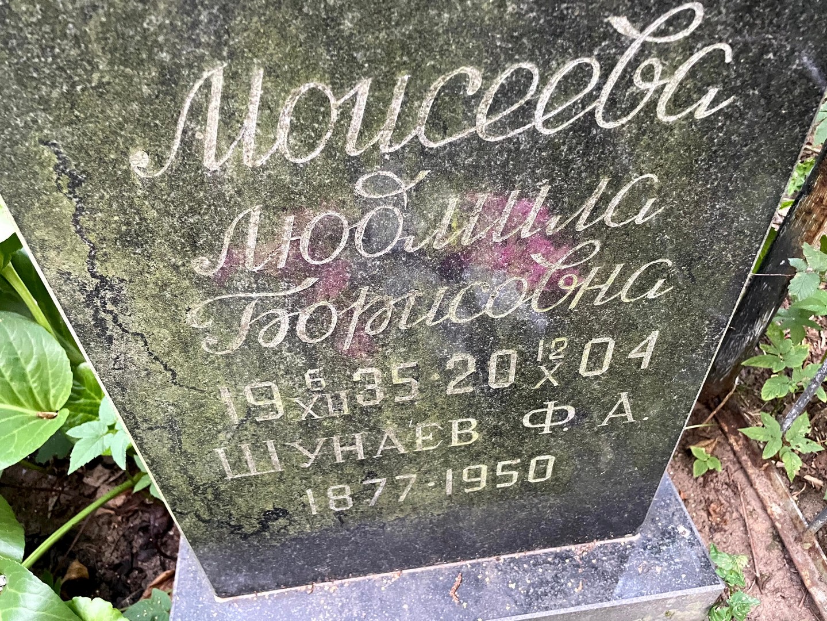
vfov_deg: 53.1
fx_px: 621
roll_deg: +0.0
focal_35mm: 26
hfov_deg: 67.3
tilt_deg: -43.1
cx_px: 414
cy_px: 310
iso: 500
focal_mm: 4.2
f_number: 1.6
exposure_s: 1/60
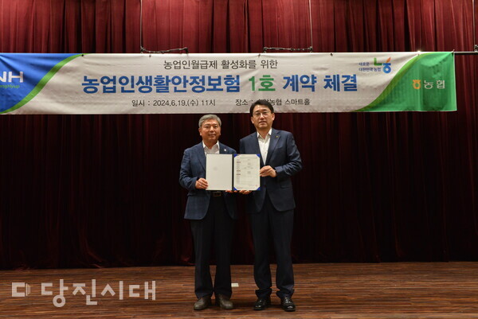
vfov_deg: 35.1
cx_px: 239
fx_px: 505
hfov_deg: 50.7
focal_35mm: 38
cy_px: 160
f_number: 8
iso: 2500
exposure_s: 1/60
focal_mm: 38
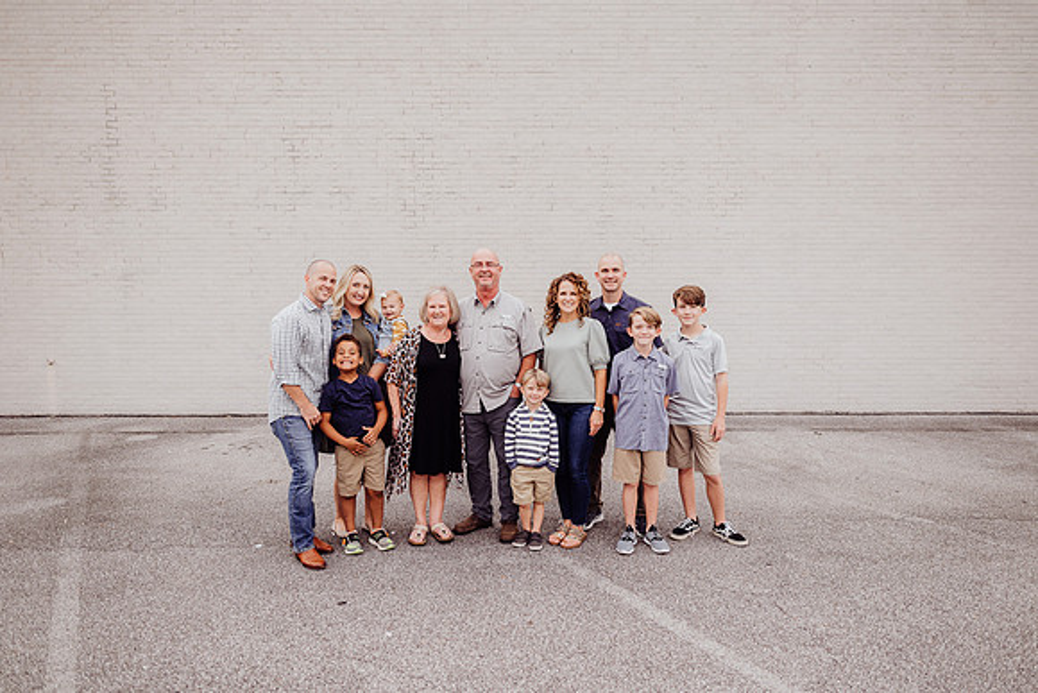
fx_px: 692
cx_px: 519
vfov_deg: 53.2
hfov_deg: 73.7
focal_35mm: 24
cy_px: 346
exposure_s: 1/320
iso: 160
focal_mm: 24
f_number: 2.5
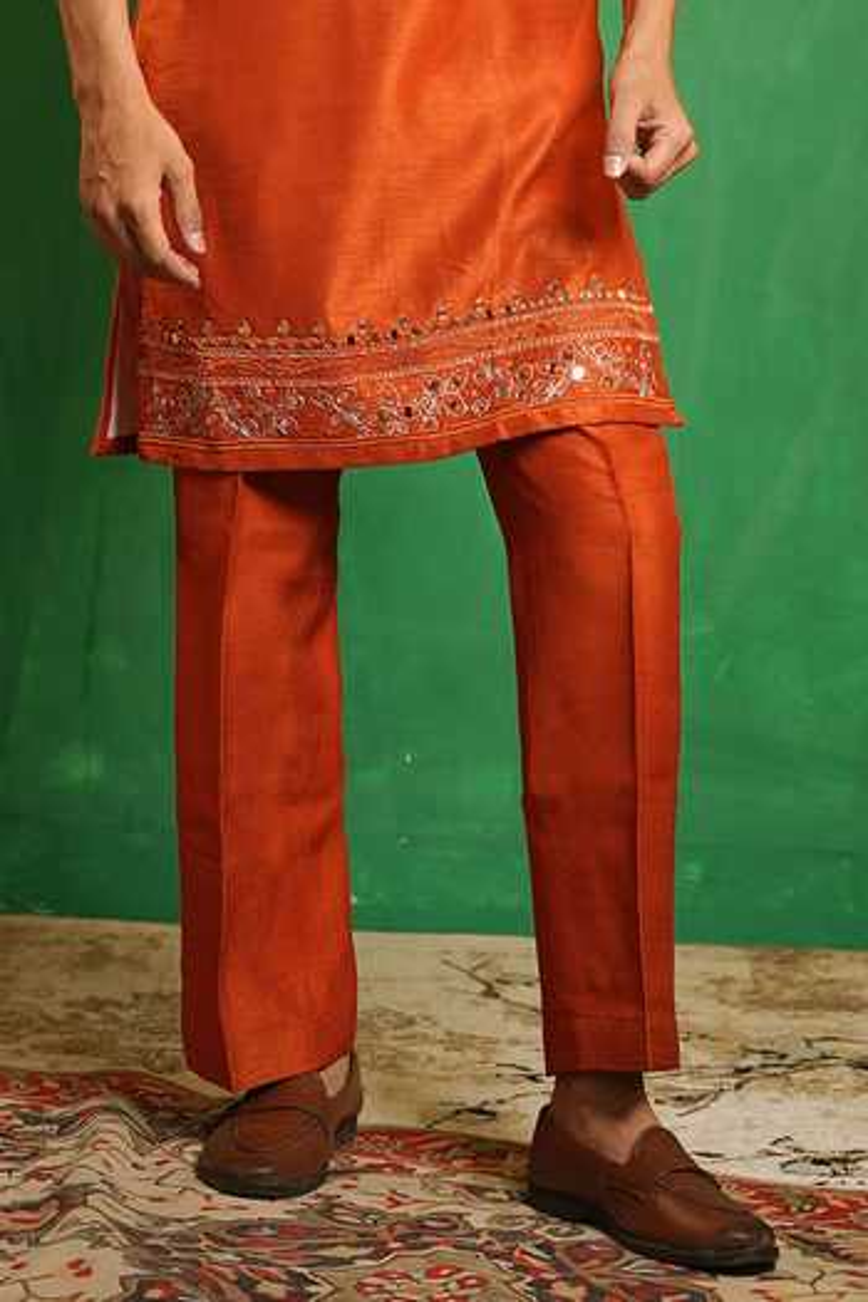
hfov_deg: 27.0
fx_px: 1808
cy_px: 651
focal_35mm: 50
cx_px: 434
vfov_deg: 39.6
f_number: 2.8
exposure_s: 1/160
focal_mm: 50
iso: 500
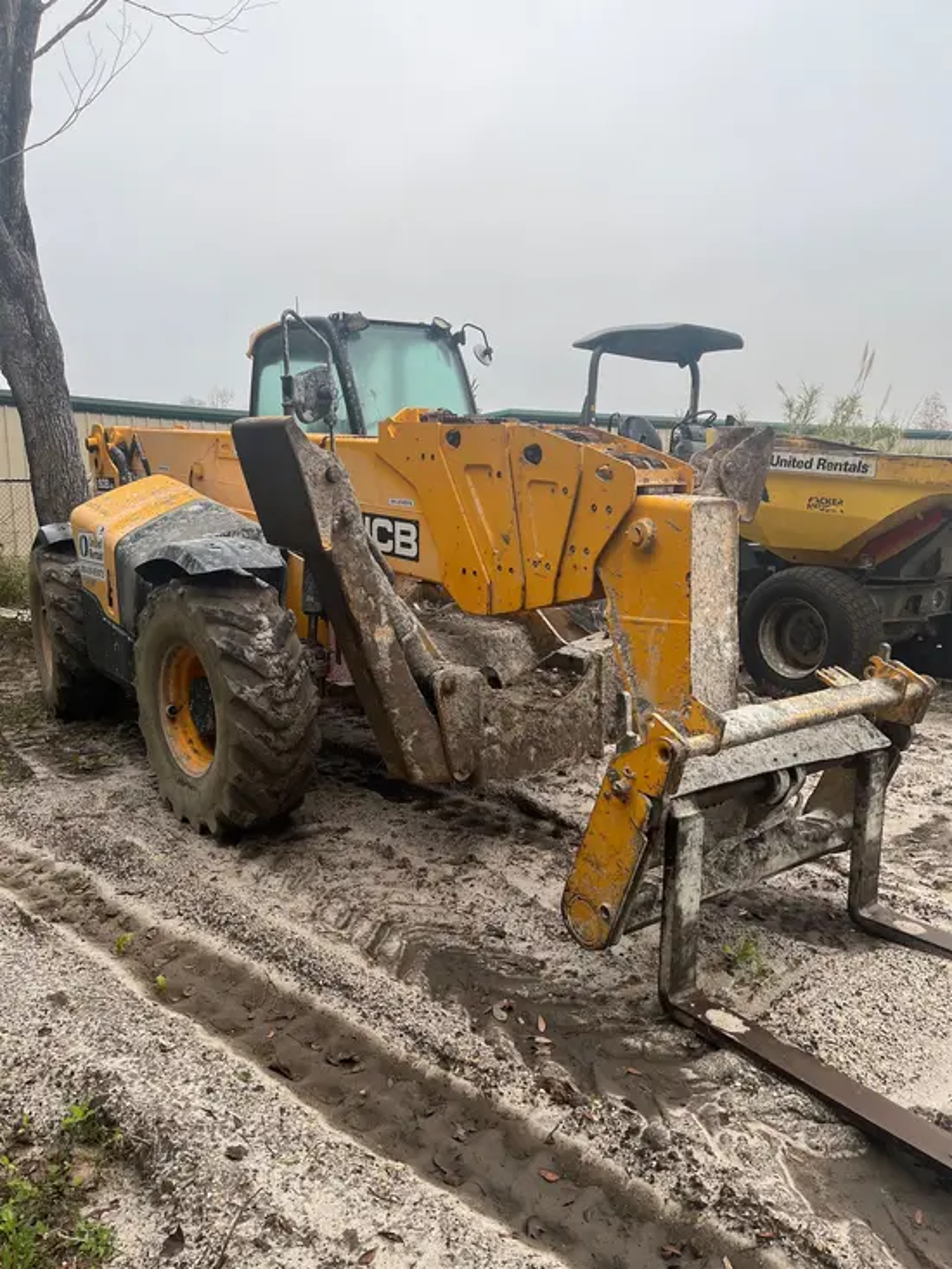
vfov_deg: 67.3
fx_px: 953
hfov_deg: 53.1
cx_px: 476
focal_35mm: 26
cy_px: 634
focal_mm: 5.1
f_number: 1.6
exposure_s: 1/196
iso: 40
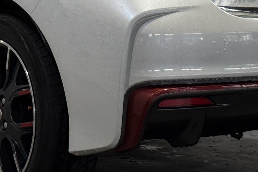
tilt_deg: -0.4
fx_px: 1326
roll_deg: +0.1
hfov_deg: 11.1
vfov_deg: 7.3
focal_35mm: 185
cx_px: 92
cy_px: -67
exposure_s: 1/120
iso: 100
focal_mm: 6.76
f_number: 1.78
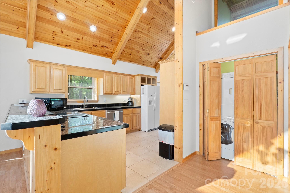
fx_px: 133
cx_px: 145
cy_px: 96
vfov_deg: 72.0
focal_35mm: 16
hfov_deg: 95.0
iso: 250
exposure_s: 1/4
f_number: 9
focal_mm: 11
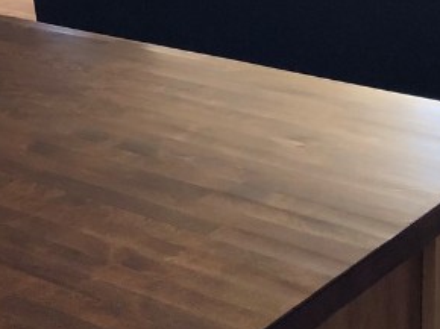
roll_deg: +0.7
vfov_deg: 14.3
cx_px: 165
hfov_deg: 19.8
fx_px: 1257
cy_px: -99
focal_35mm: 99
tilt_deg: -8.1
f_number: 1.8
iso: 40
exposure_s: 1/30
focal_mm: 3.99
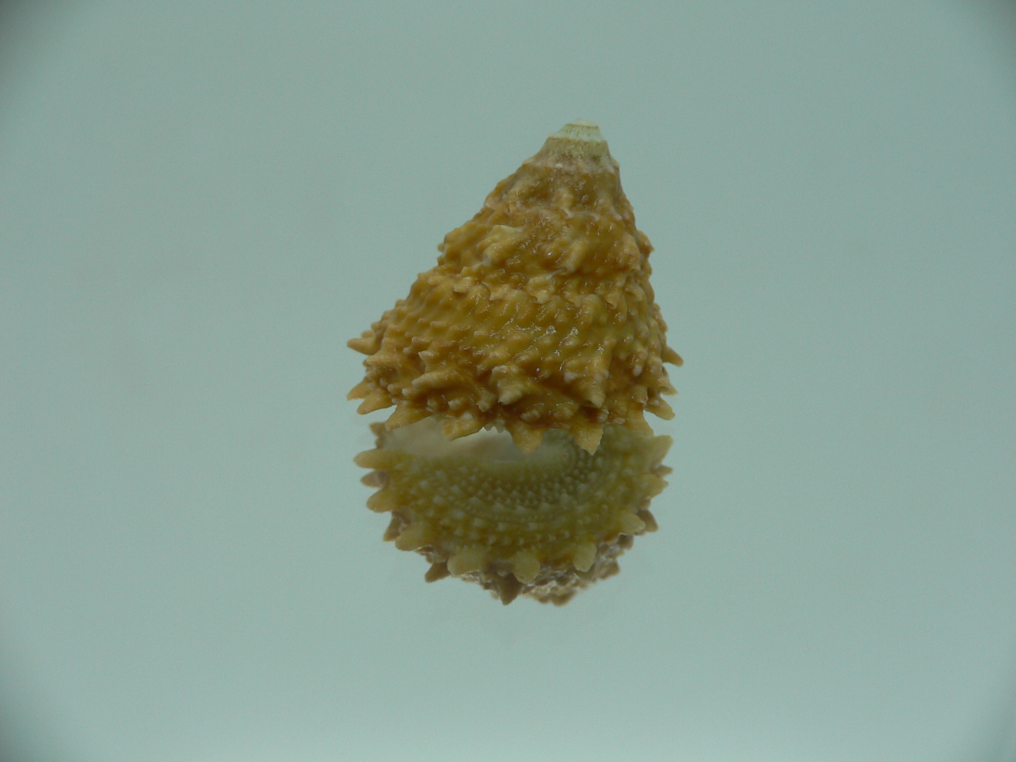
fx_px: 1027
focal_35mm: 35
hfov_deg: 52.6
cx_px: 508
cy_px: 381
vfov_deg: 40.7
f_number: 2.8
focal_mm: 4.6
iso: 80
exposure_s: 1/60
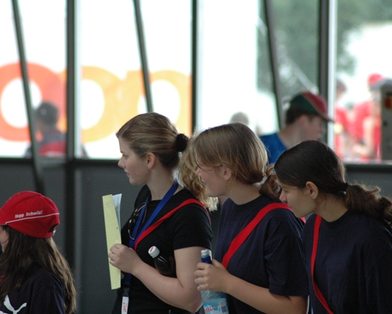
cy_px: 157
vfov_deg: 4.3
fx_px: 4142
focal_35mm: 357
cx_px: 161
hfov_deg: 5.4
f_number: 5
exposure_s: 1/250
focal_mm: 210
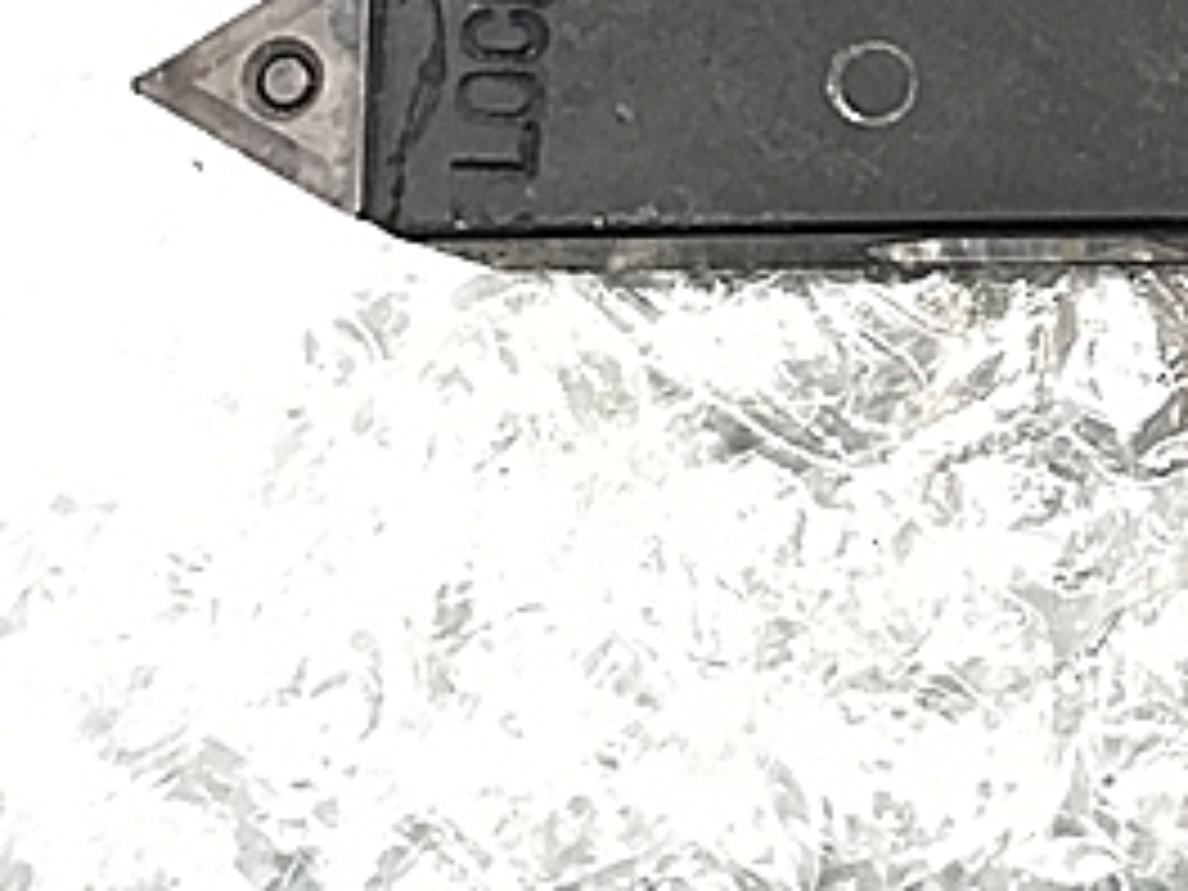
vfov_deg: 21.3
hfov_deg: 26.8
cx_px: 1224
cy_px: 140
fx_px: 2334
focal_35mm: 68
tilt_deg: -85.2
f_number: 1.8
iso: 64
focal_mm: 3.99
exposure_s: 1/17
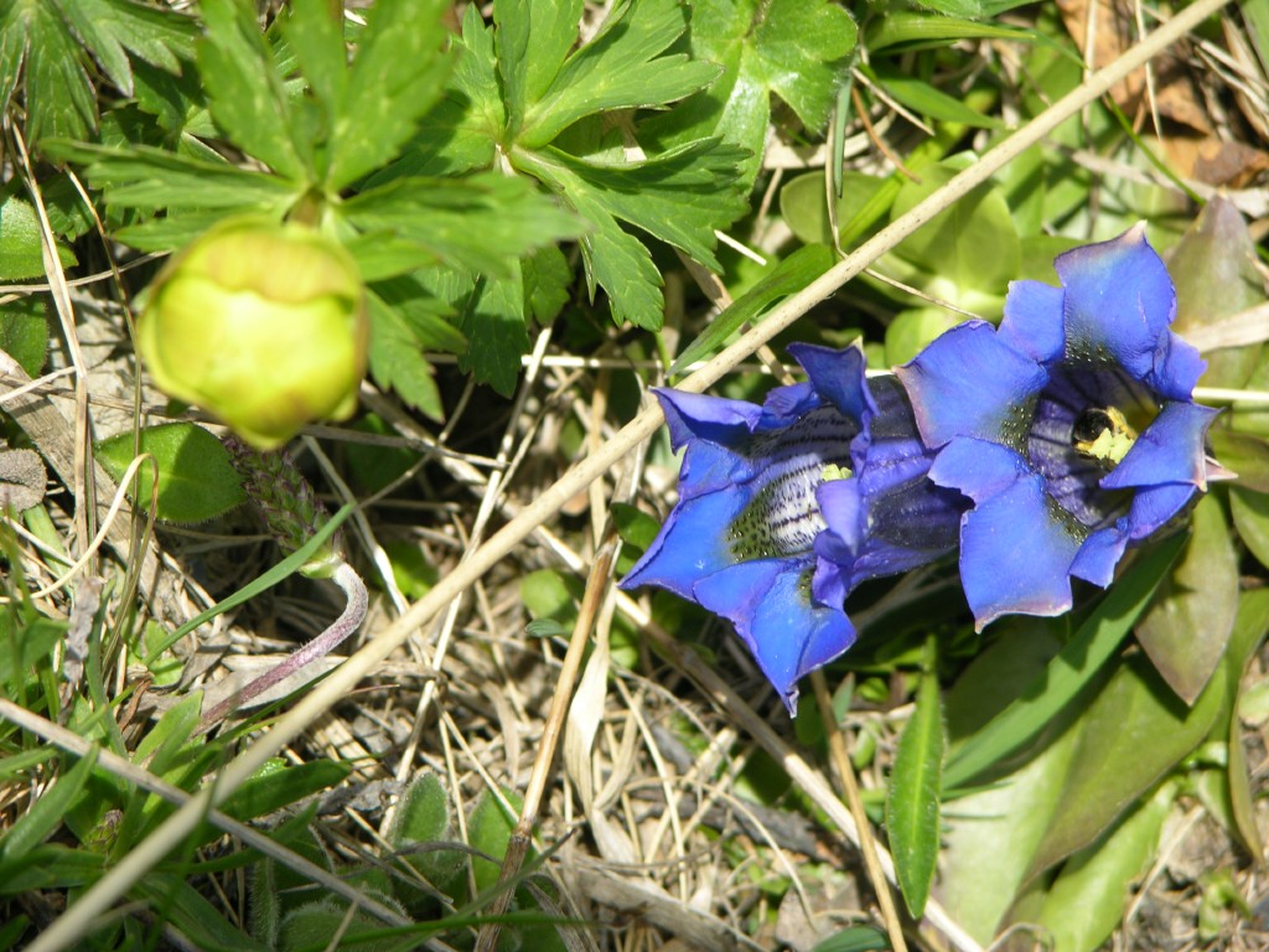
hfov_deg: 7.1
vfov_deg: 5.3
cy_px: 476
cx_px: 634
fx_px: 10265
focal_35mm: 280
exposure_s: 1/225
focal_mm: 71.2
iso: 50
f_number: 4.7
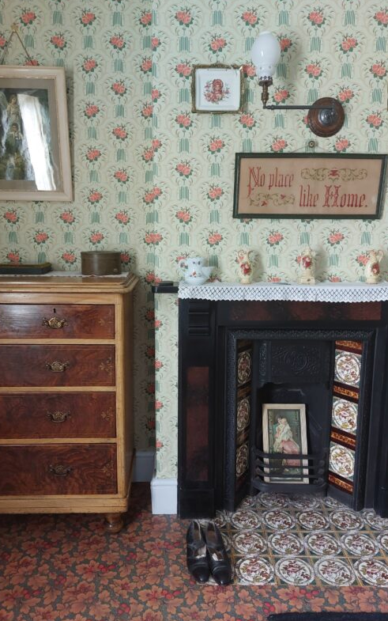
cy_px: 308
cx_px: 180
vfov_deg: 68.4
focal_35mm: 27
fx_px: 457
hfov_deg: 46.0
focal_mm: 5.23
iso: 400
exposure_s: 1/33
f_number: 1.8
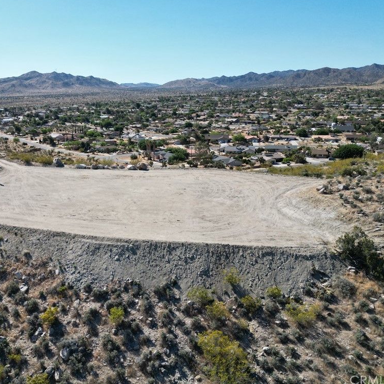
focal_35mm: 29
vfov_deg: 55.6
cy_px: 191
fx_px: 364
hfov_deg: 54.7
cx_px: 133
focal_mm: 6.72
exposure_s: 1/3200
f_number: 1.7
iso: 140
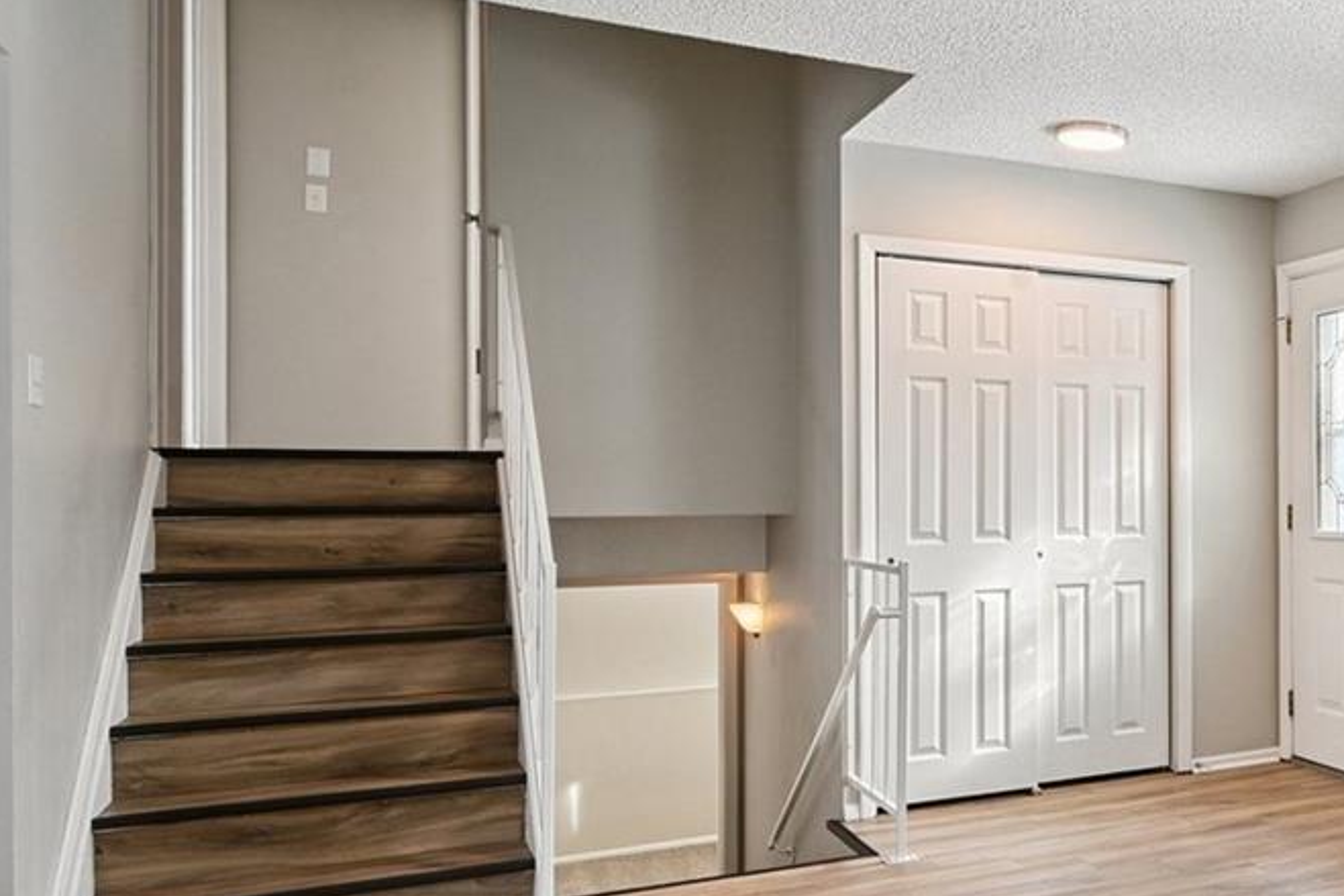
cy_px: 498
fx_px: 1269
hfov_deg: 48.0
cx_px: 1285
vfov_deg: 38.8
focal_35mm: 34
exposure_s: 1/15
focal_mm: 14
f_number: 10
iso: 400
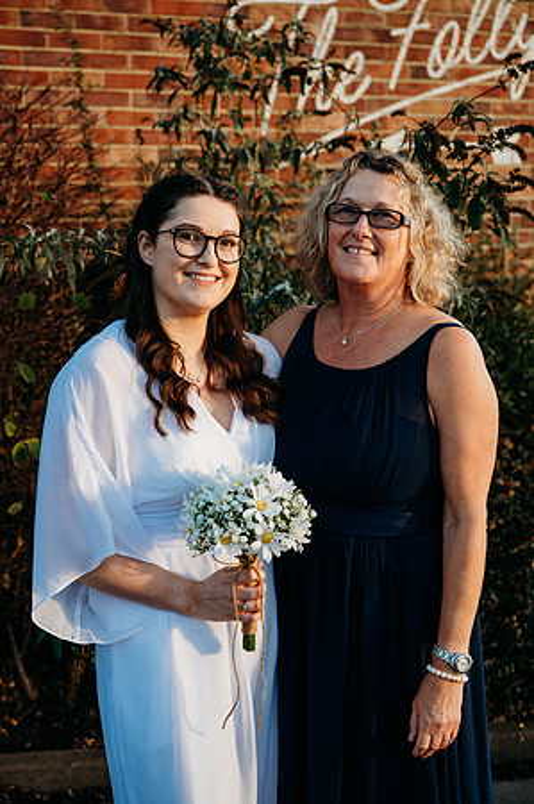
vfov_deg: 38.2
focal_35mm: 52
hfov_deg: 25.9
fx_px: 1160
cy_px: 402
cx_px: 267
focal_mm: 52
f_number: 4
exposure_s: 1/200
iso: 100
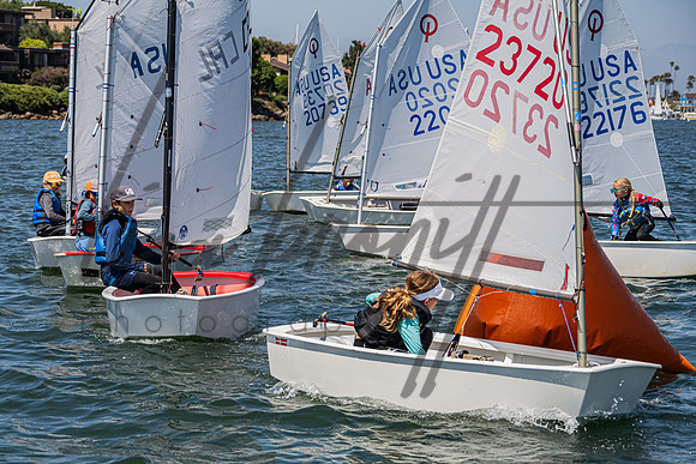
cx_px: 279
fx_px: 2007
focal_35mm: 104
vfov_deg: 13.2
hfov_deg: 19.6
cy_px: 278
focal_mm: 84
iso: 250
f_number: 6
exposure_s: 1/1000
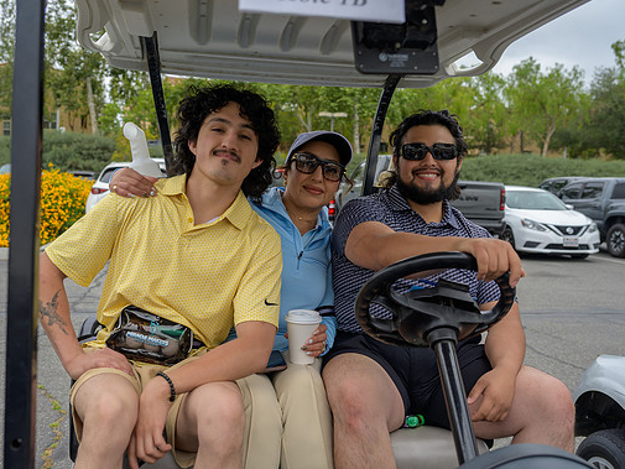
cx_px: 293
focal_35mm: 37
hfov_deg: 50.1
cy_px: 231
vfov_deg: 38.7
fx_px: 668
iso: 100
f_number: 4
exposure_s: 1/200
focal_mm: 33.5
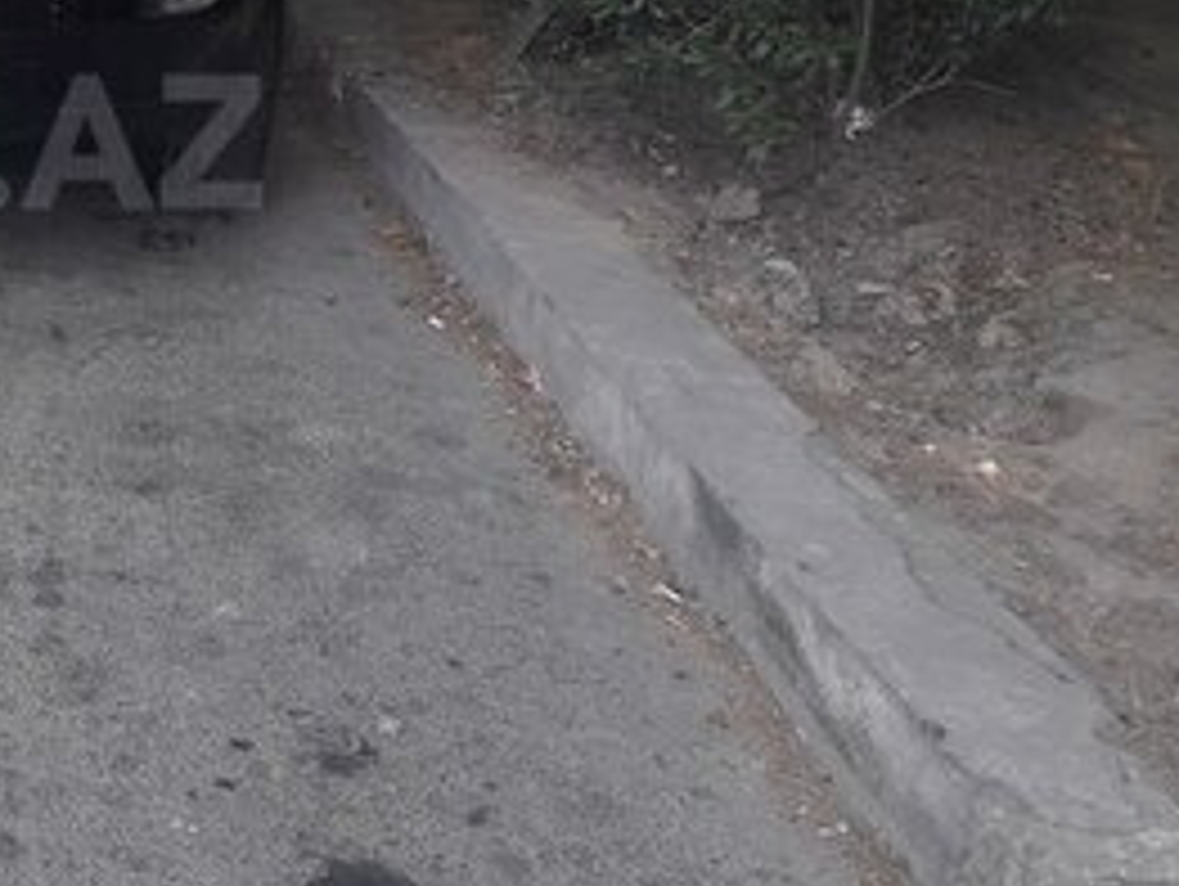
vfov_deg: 21.3
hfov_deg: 25.8
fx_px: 2318
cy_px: 142
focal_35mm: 68
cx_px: -198
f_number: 1.9
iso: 40
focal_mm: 3.6
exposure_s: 1/217
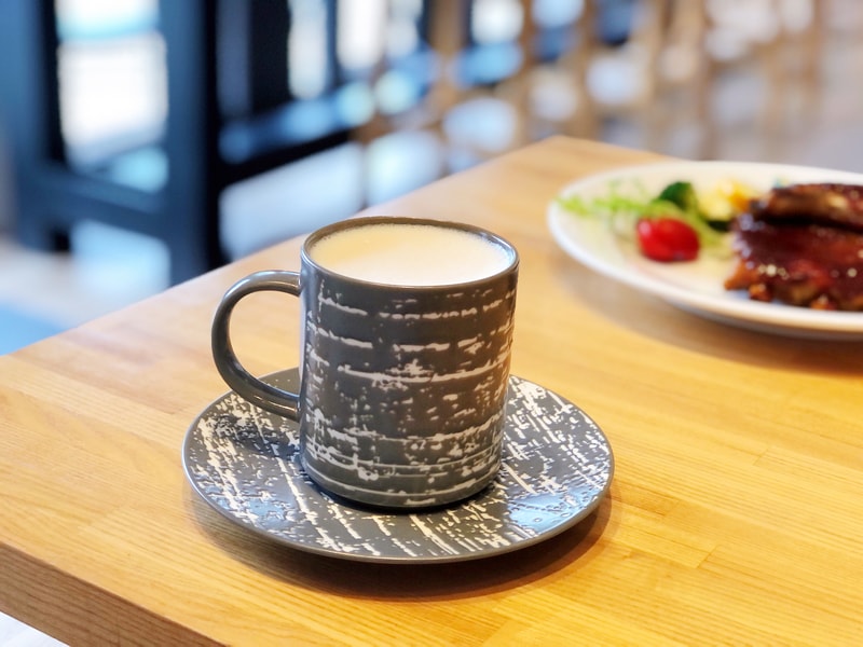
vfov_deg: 25.7
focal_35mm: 57
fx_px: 1421
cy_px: 324
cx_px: 432
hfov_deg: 33.8
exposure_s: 1/30
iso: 64
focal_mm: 6.6
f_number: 2.8
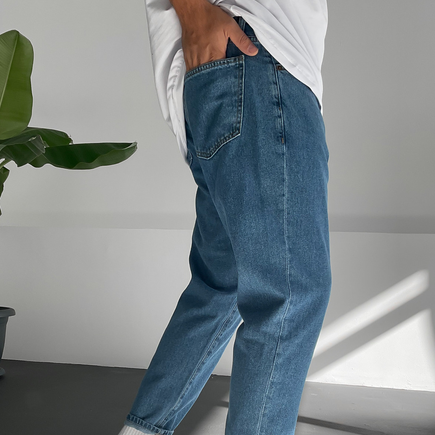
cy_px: 303
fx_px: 626
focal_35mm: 44
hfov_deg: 38.3
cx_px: 191
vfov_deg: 37.8
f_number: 1.8
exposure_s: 1/320
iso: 16
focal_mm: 3
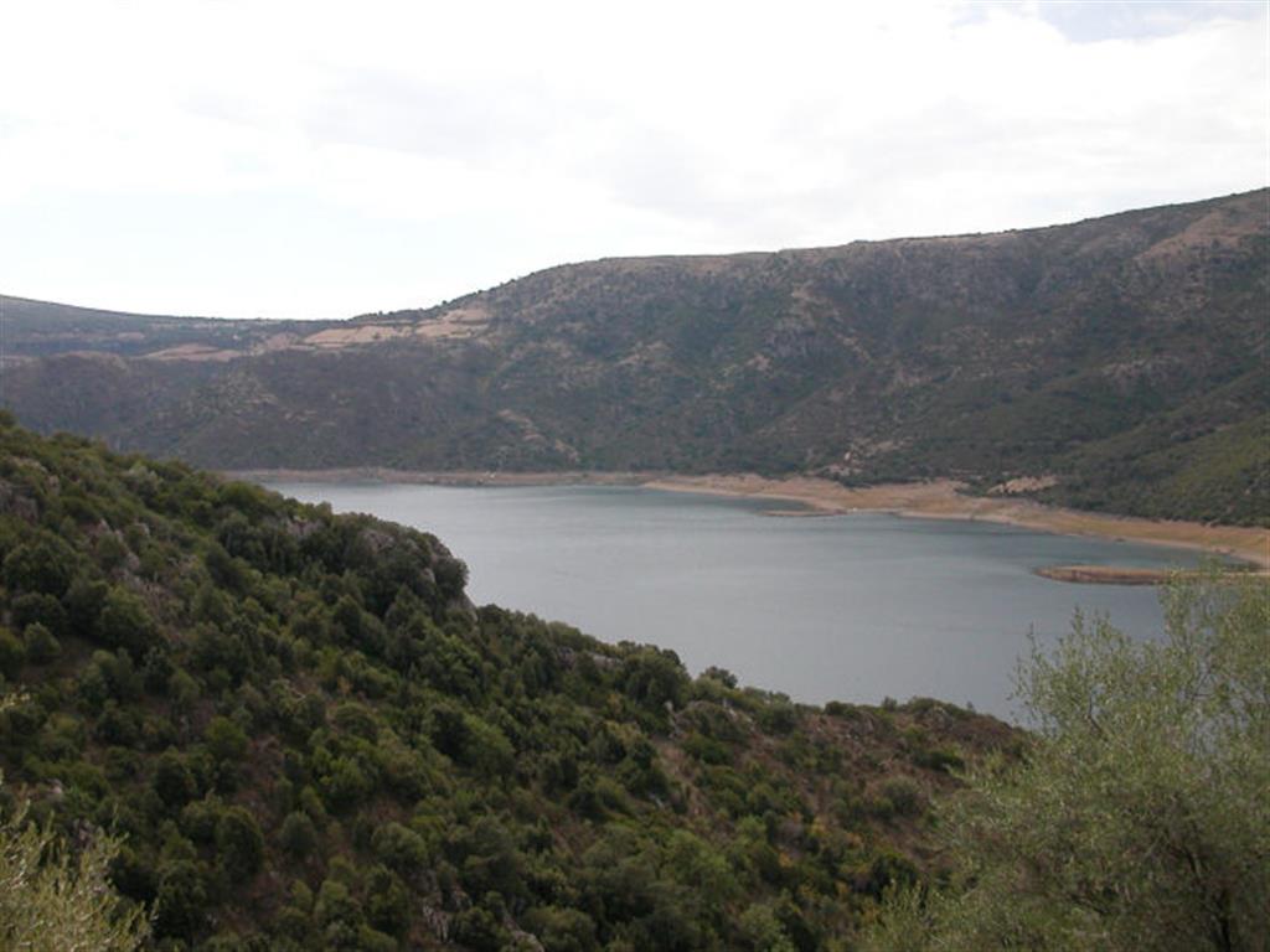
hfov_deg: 50.1
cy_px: 476
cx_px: 635
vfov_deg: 38.7
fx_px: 1357
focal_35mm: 37
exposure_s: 1/514
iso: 100
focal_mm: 5.6
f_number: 4.5
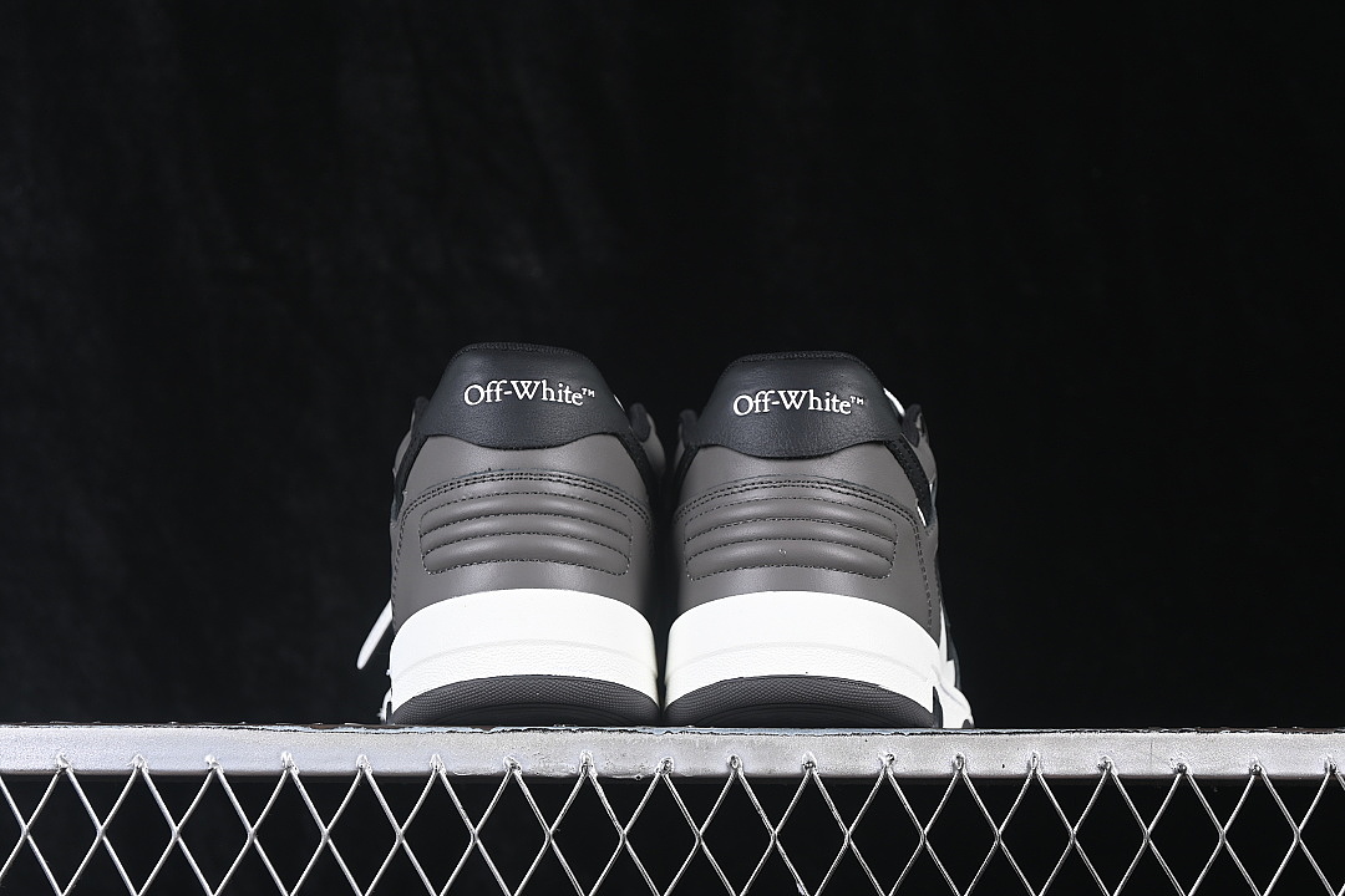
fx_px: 2802
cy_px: 448
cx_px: 672
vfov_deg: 18.2
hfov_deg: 27.0
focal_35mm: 75
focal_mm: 50
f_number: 6.3
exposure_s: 1/60
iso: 160
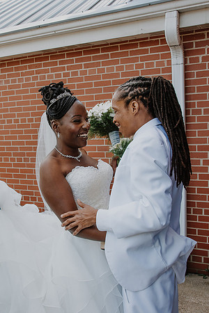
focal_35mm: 42
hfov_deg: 31.6
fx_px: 365
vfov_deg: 46.4
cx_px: 64
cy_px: 156
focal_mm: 28
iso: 400
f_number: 8
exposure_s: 1/250
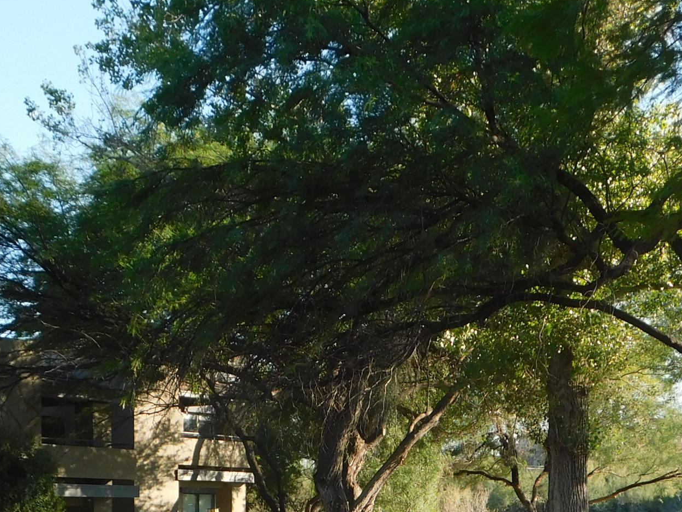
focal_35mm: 72
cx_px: 330
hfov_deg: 27.0
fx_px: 1419
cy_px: 606
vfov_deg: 19.3
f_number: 3.2
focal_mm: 5.3
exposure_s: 1/400
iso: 125
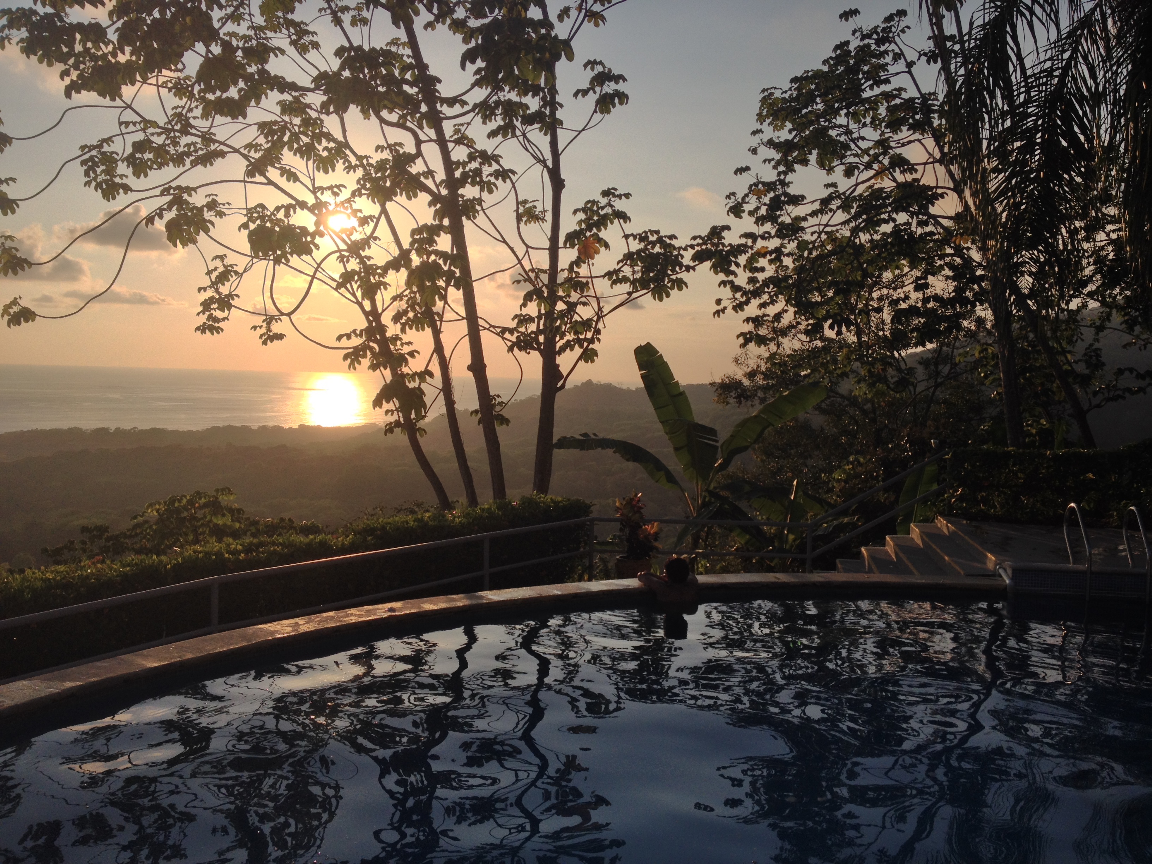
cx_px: 576
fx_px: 1165
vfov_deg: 40.7
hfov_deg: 52.6
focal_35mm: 35
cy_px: 432
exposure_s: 1/3247
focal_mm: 4.28
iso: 50
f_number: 2.4
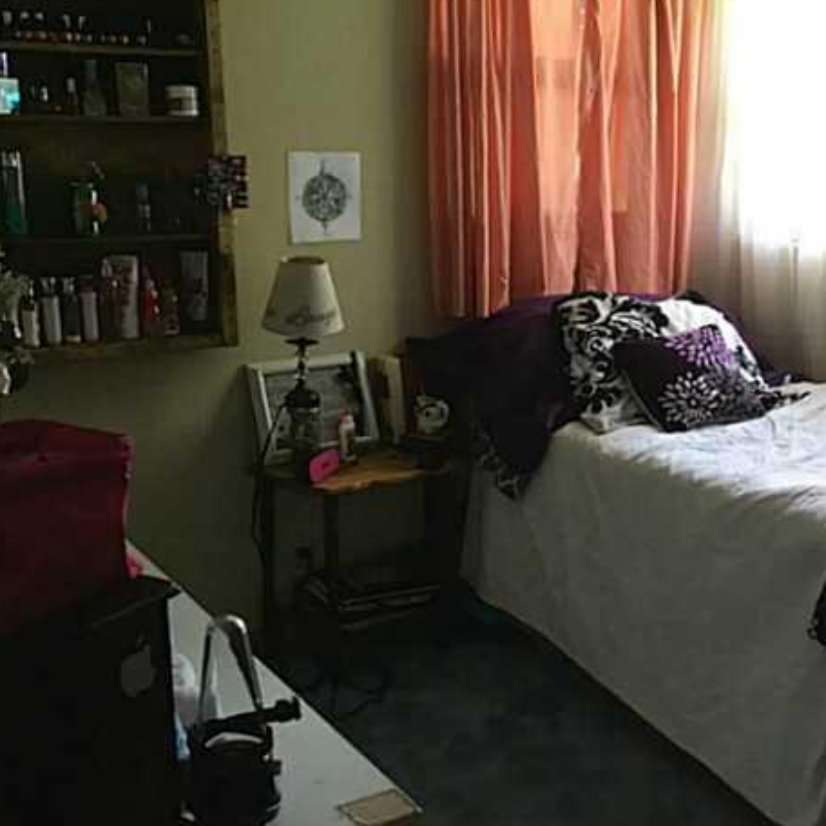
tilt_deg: -10.7
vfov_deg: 37.5
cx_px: 600
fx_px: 1215
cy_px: 386
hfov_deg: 36.8
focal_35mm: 45
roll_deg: +0.4
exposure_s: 1/30
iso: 160
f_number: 2.2
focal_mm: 4.15
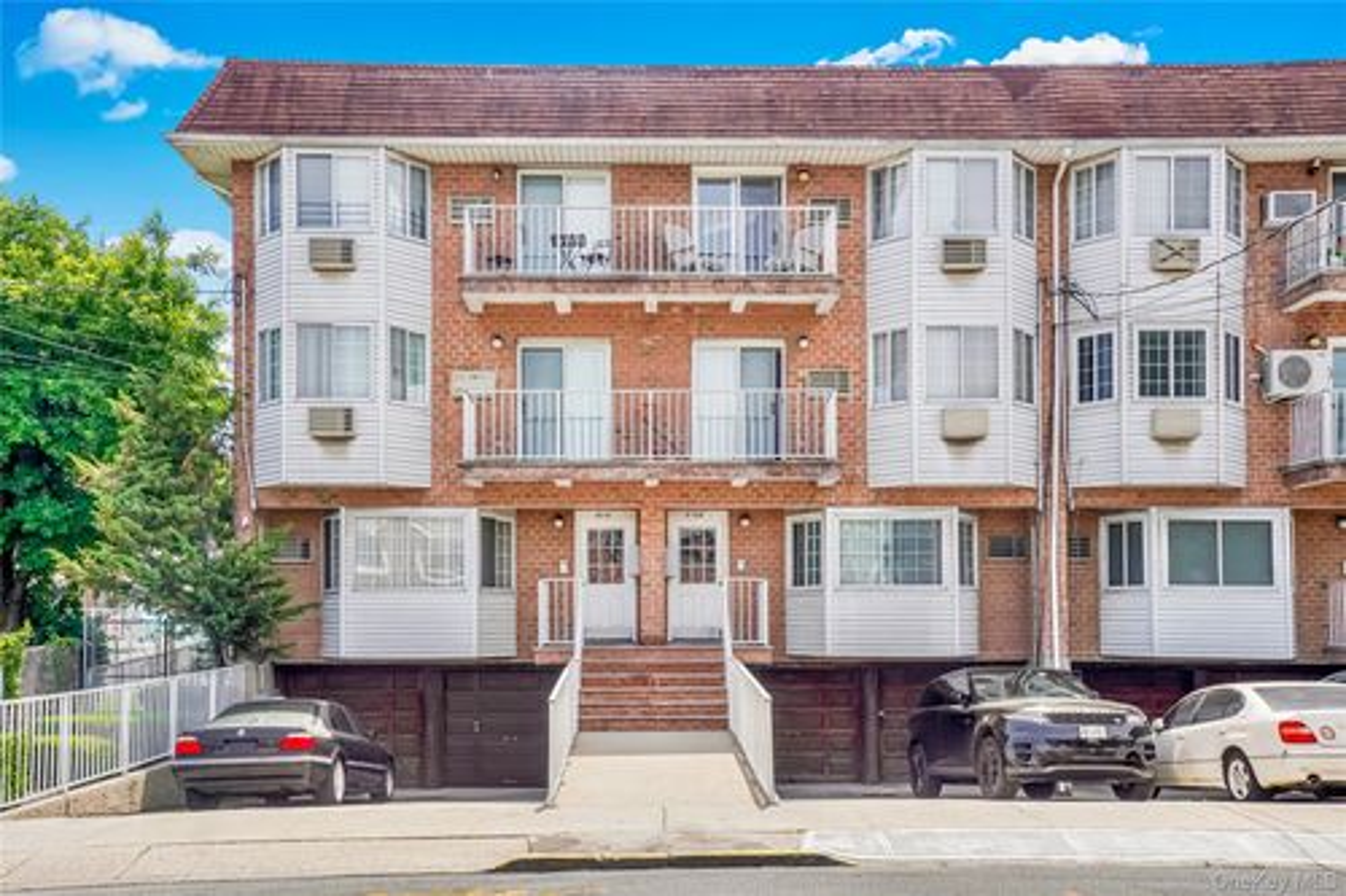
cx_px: 673
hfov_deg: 55.1
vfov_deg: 38.3
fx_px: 1289
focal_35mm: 34
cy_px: 448
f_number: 8
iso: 100
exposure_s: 1/160
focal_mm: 23
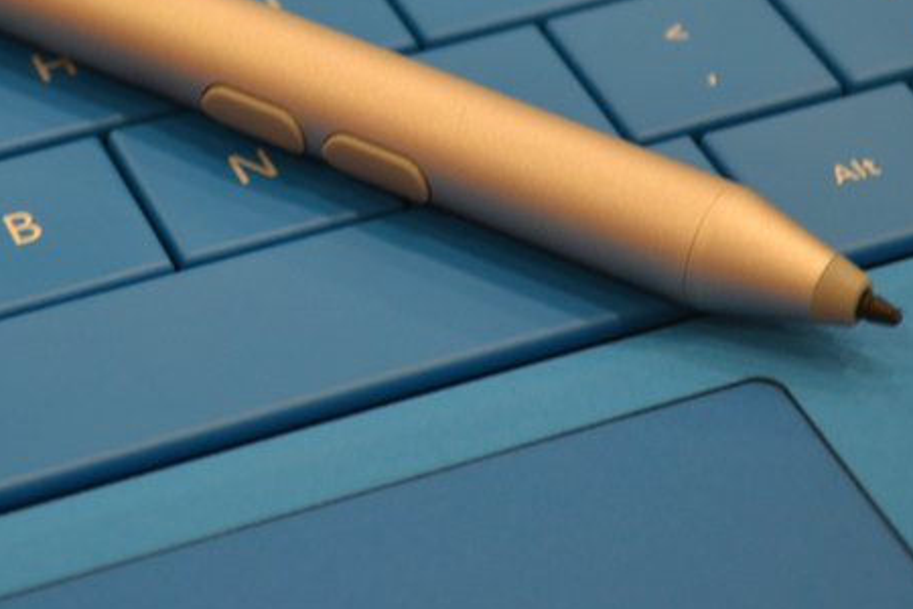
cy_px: 92
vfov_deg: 9.0
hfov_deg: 13.5
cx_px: 245
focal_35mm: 152
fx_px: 3855
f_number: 5.6
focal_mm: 48
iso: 560
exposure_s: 1/15
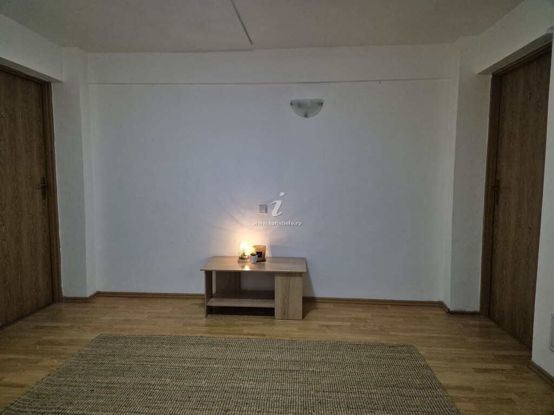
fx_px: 368
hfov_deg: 73.9
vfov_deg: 58.9
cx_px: 277
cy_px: 208
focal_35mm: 23
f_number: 1.8
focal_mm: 5.4
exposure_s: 1/100
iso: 1600
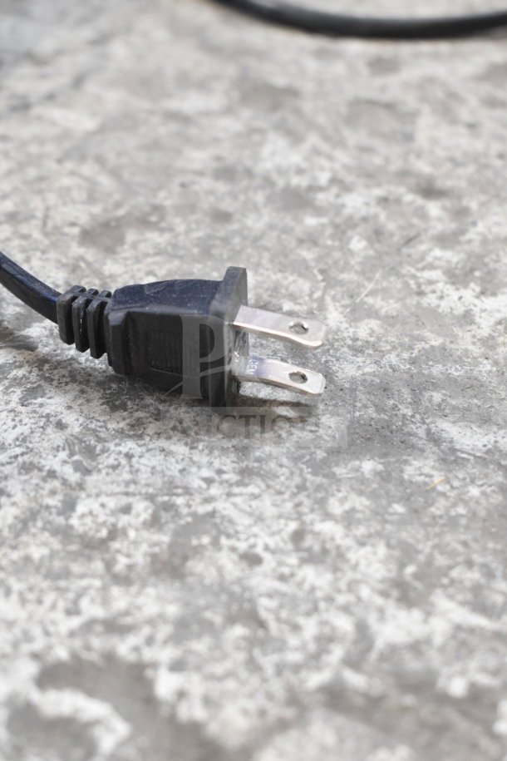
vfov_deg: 33.4
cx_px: 254
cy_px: 380
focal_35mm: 60
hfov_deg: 22.6
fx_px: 1267
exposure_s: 1/60
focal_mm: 40
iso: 1600
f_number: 5
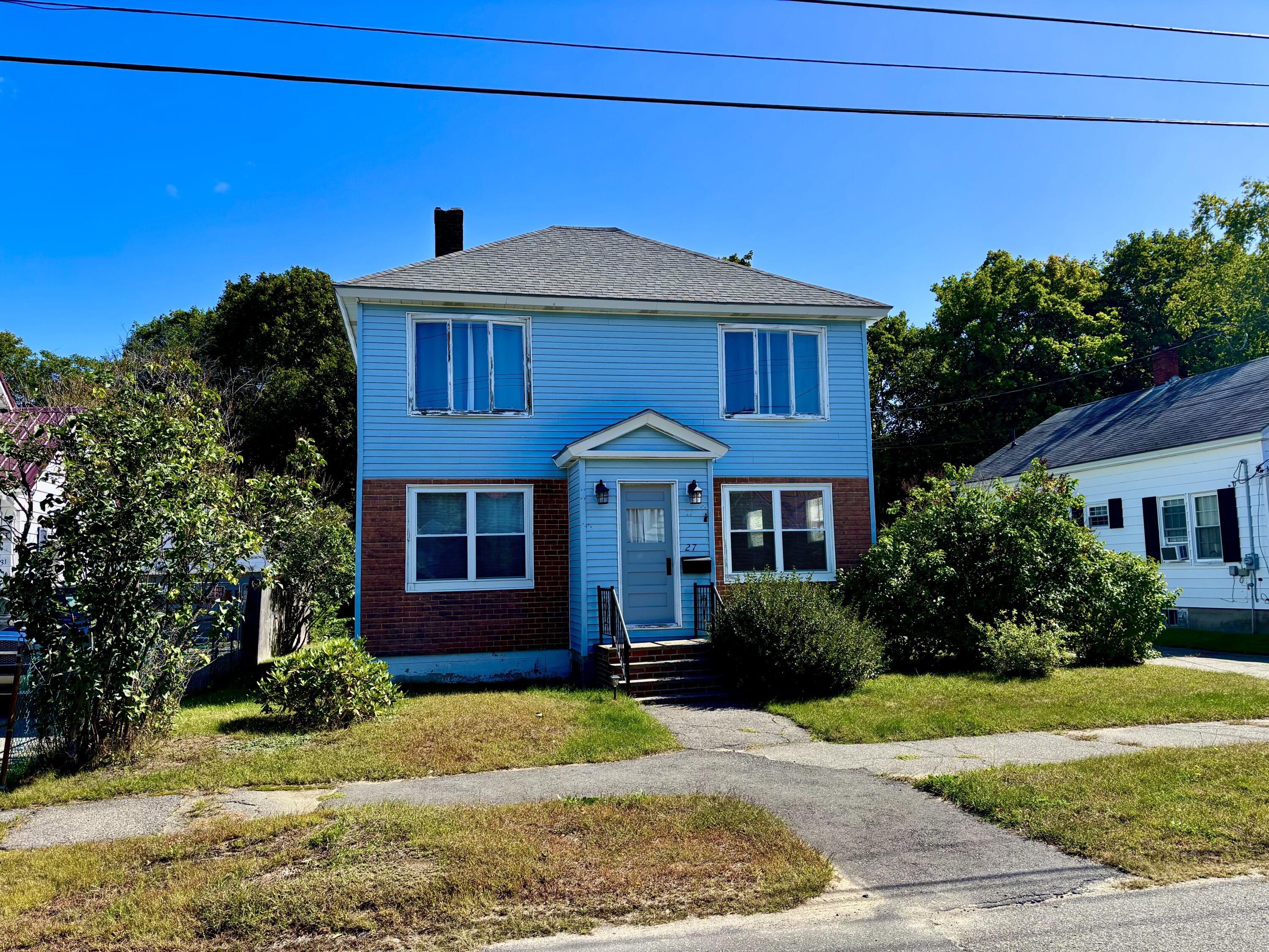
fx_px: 953
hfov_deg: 67.3
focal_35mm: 26
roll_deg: +0.8
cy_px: 476
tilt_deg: +4.9
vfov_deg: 53.1
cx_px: 634
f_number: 1.6
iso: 50
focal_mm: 5.96
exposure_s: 1/2024
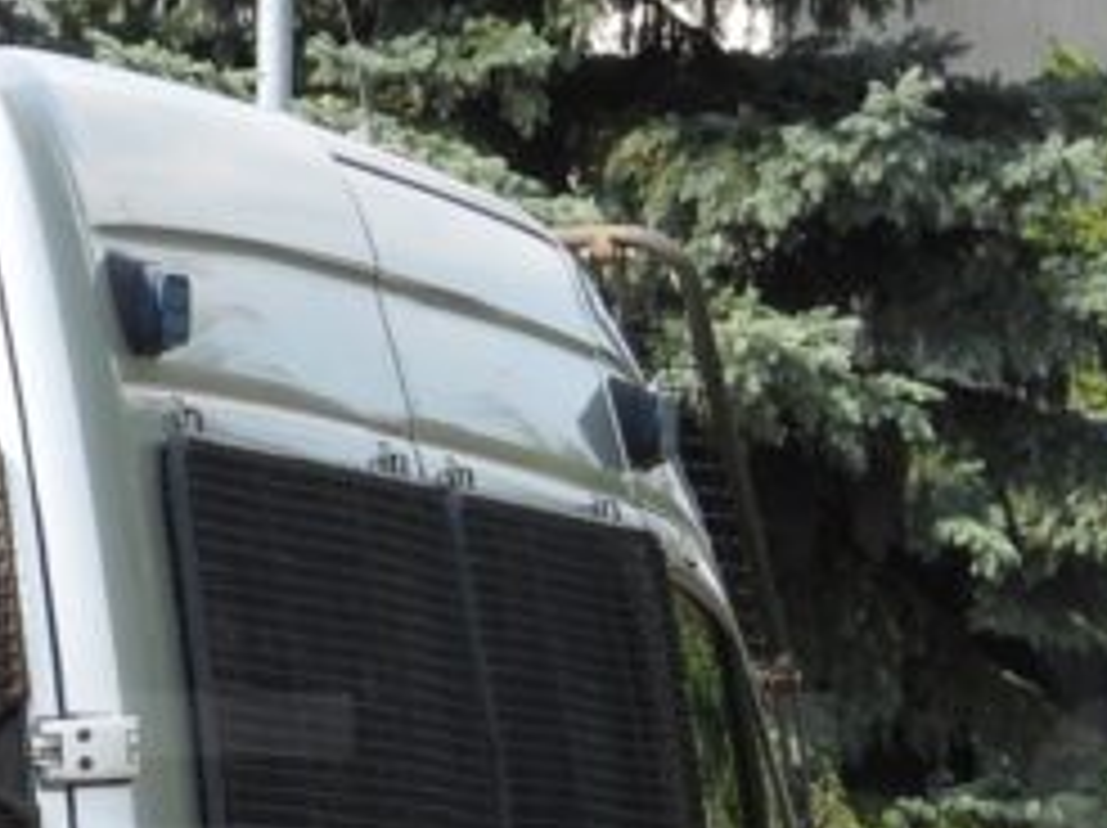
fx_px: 16645
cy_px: 886
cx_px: -126
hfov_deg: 3.8
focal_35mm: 521
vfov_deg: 2.8
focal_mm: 22.5
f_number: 4
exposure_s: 1/400
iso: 100
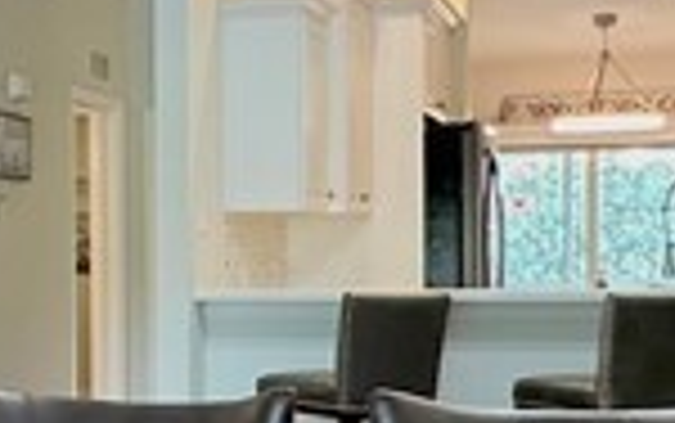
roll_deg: +0.2
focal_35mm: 101
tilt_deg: -0.3
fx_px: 1859
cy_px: 297
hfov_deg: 19.8
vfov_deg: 13.0
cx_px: -36
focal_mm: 2.22
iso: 160
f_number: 2.2
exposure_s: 1/60
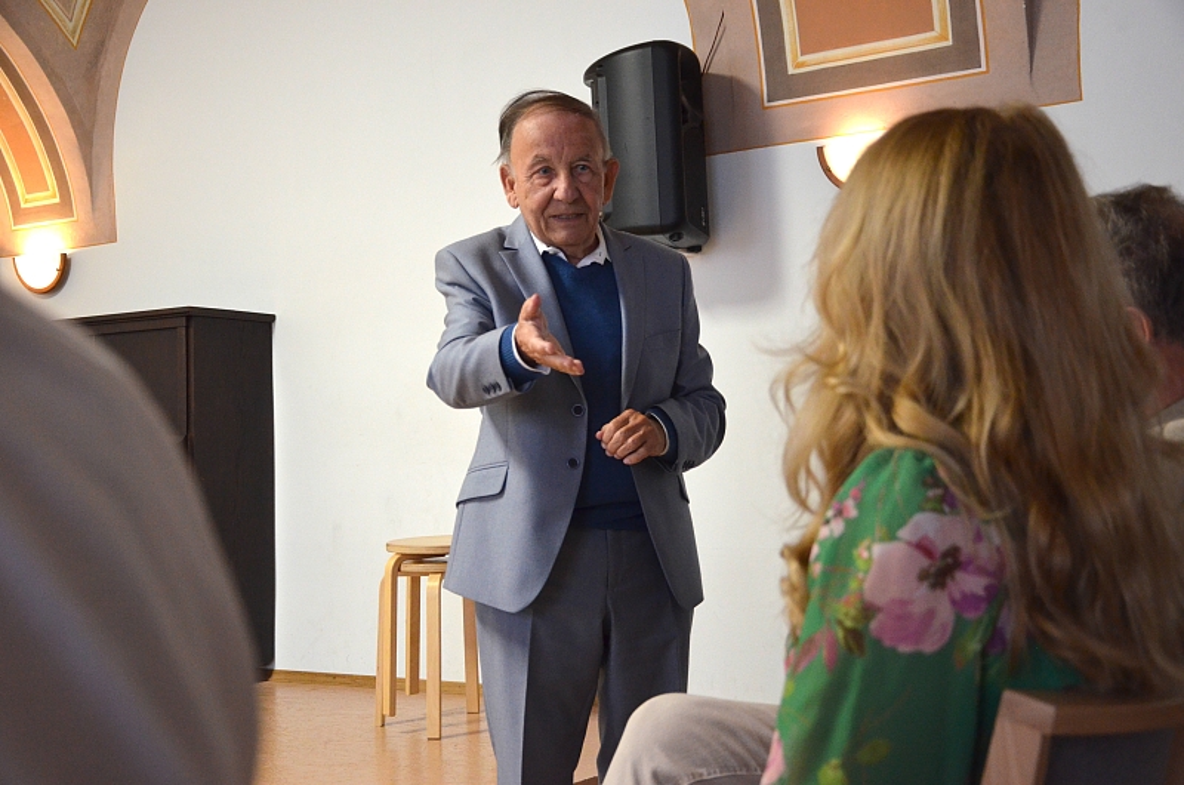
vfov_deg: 28.0
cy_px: 392
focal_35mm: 48
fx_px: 1576
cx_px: 592
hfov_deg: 41.2
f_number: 4.2
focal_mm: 32
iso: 2000
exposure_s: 1/80
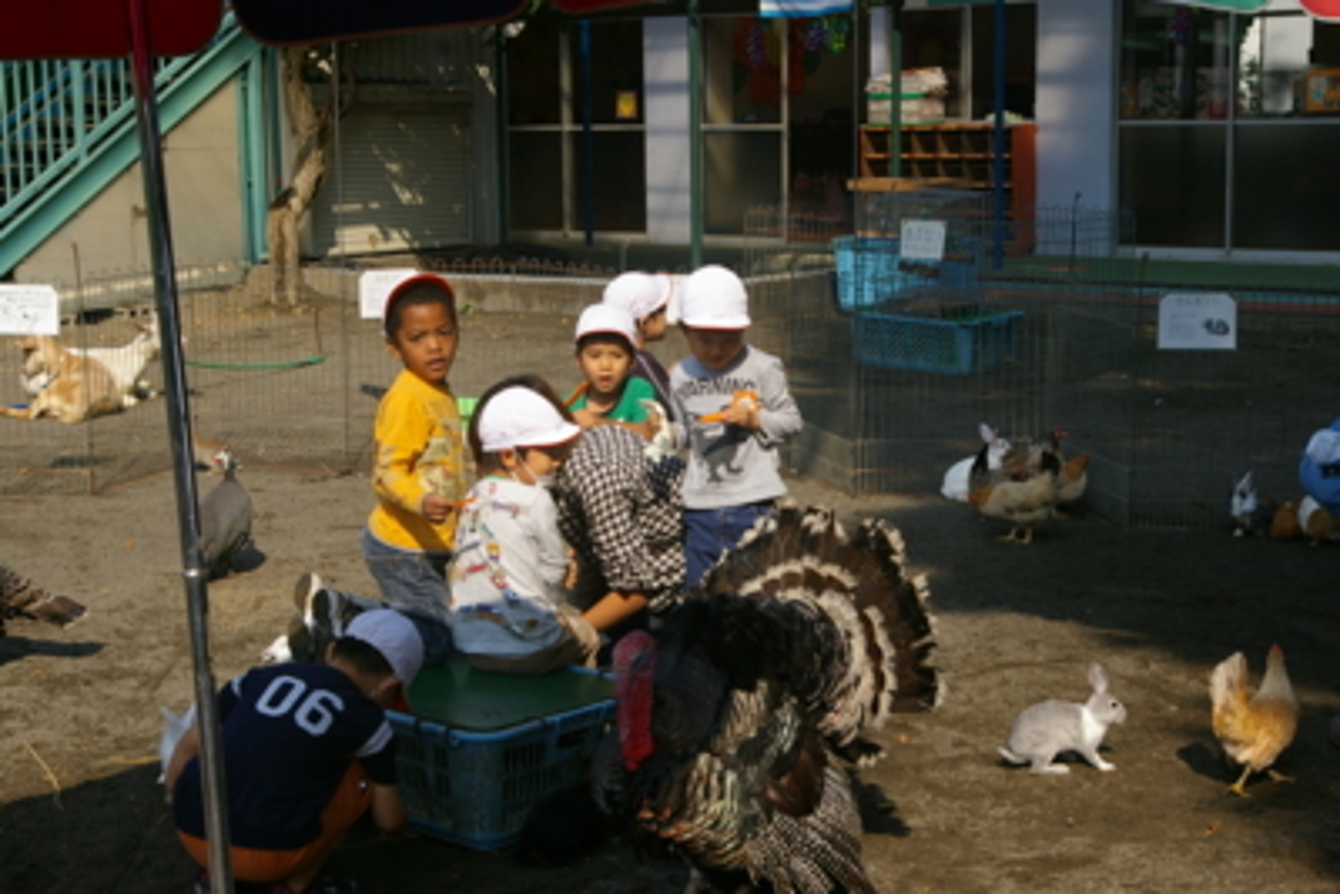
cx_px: 670
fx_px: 2234
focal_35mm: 60
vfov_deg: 22.6
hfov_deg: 33.4
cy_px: 447
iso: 200
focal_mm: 40
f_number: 9.5
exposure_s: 1/250
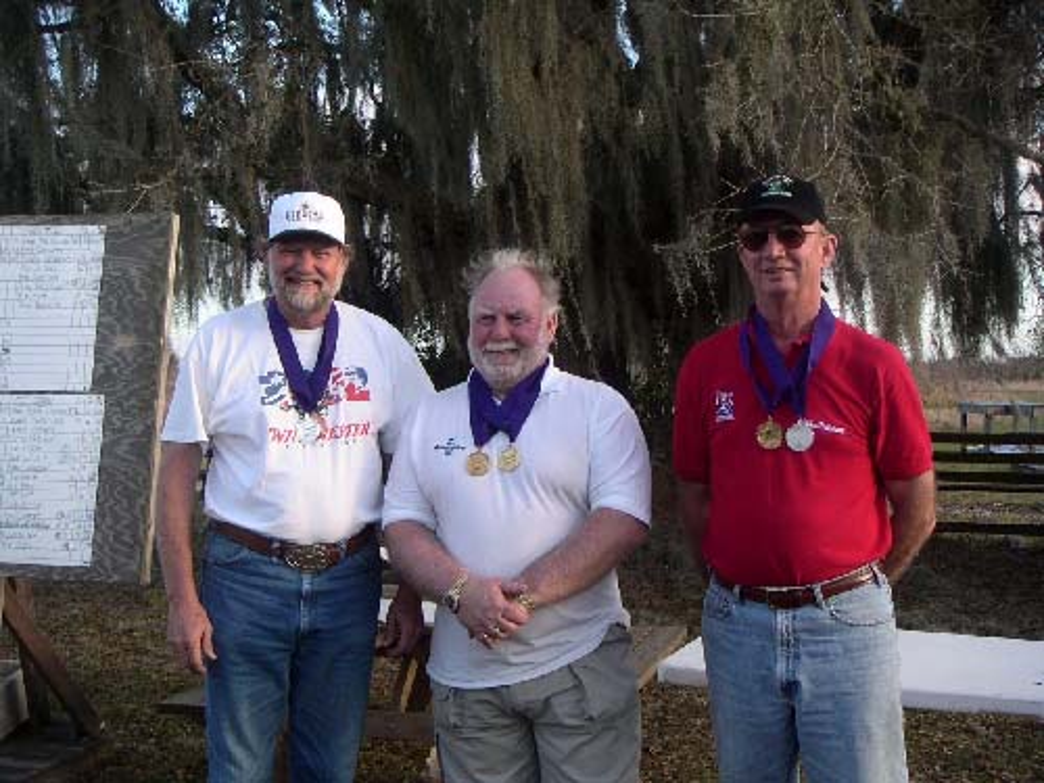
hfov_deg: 42.1
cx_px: 522
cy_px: 392
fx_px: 1357
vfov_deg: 32.2
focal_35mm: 45
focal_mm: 7
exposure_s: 1/150
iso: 50
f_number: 2.9
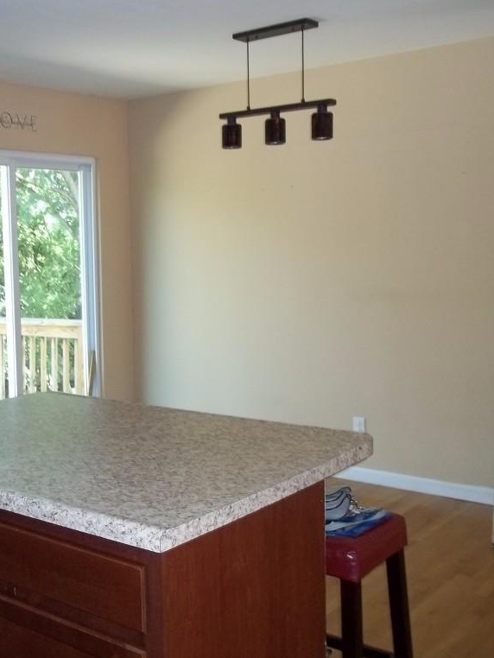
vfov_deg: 43.8
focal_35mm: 43
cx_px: 108
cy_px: 330
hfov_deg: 32.8
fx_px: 818
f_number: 2.9
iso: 160
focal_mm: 5.7
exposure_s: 1/40
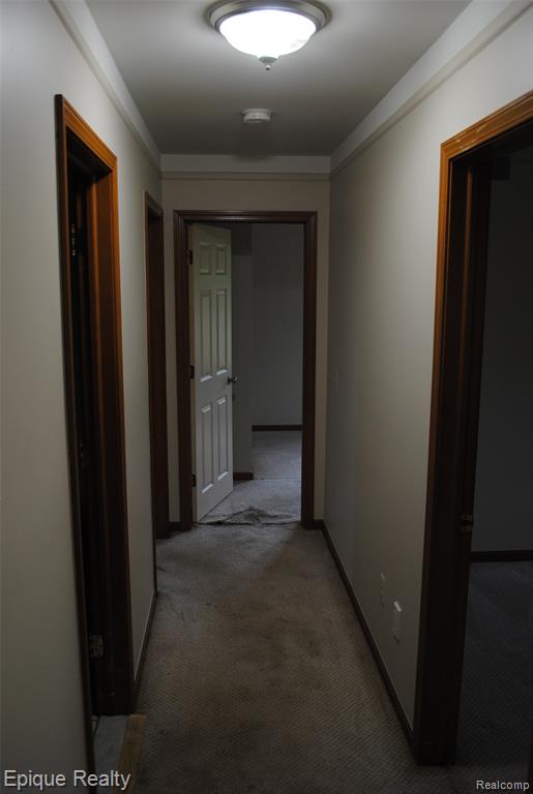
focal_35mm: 30
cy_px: 397
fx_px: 664
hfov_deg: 43.8
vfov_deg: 61.8
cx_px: 266
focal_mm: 20
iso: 280
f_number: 3.8
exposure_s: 1/30
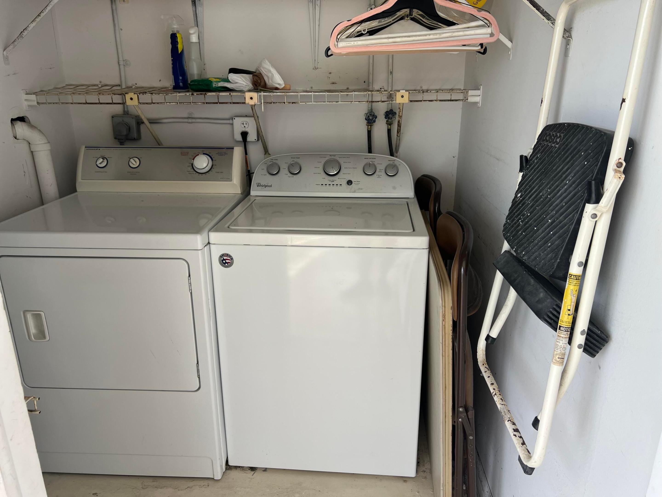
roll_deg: -0.3
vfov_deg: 53.1
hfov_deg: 67.3
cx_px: 331
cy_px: 248
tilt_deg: -20.0
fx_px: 497
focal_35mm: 26
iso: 40
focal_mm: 5.7
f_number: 1.5
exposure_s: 1/183
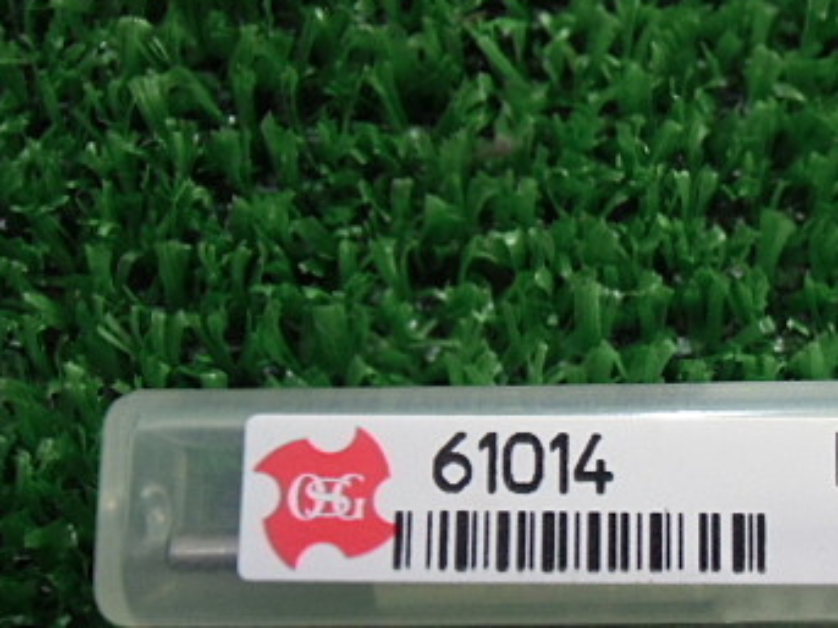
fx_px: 1355
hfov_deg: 33.4
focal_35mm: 56
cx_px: 667
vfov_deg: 25.7
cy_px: 491
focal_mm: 5.36
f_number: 3.5
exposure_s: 1/60
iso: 400
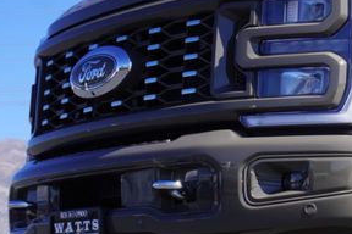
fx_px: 1200
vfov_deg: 11.2
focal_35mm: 123
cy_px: 129
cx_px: 552
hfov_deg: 15.2
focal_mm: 23
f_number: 8
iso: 100
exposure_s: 1/200
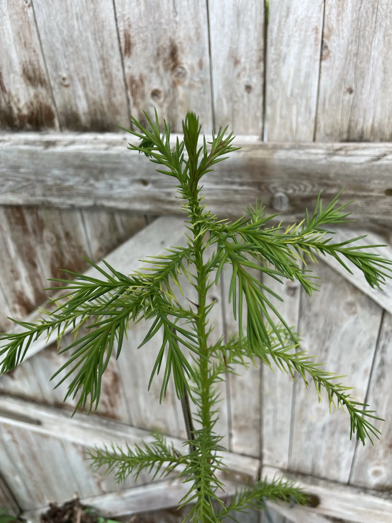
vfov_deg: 67.3
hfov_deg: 53.1
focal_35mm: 26
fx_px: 393
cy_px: 262
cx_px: 196
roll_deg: +4.4
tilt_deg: -28.4
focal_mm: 4.2
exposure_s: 1/124
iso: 32
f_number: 1.6
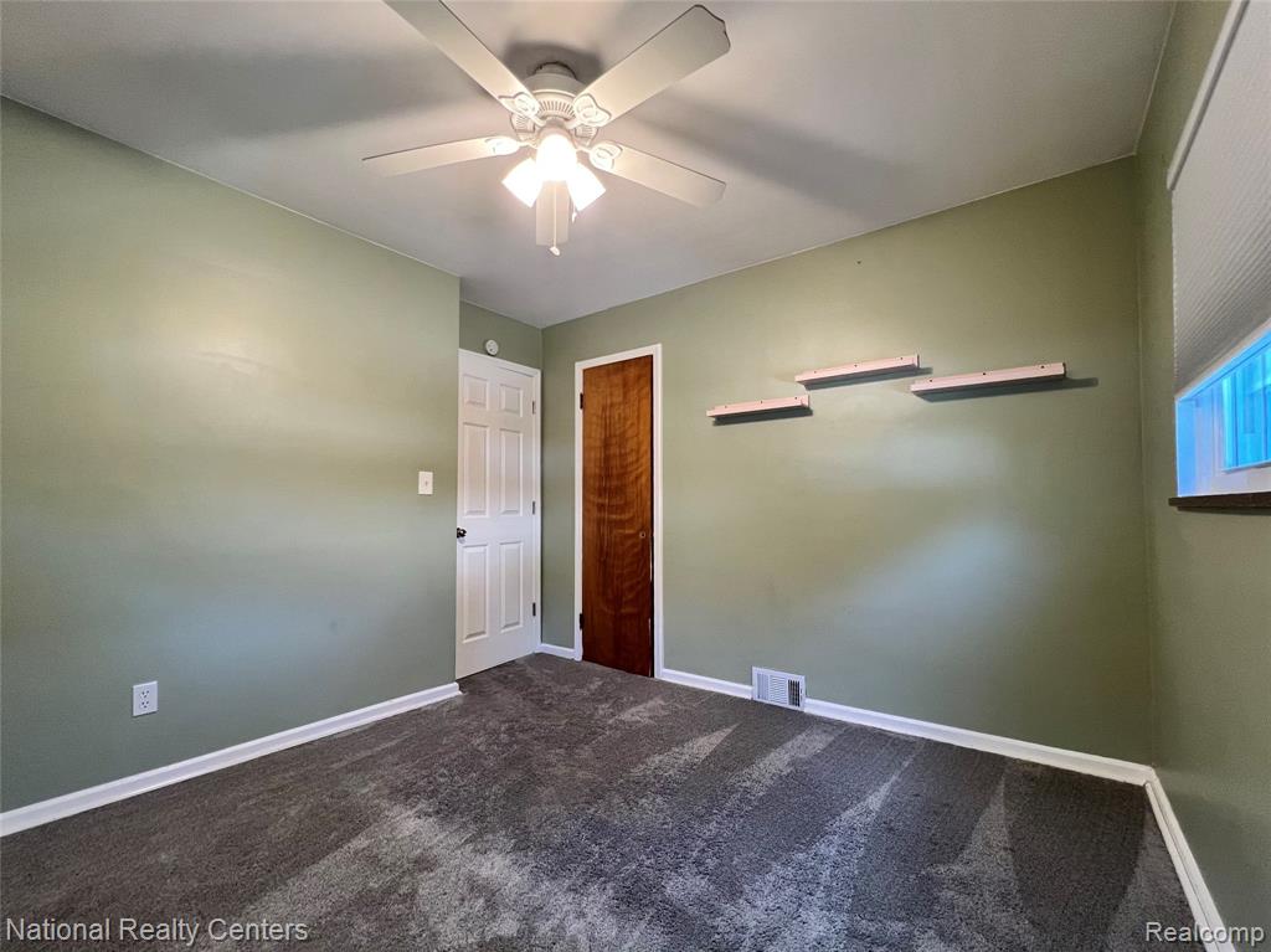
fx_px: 477
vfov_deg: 89.9
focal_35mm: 13
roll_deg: -0.8
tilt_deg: +2.8
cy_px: 476
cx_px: 636
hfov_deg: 106.2
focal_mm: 1.57
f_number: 1.8
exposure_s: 1/60
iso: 160
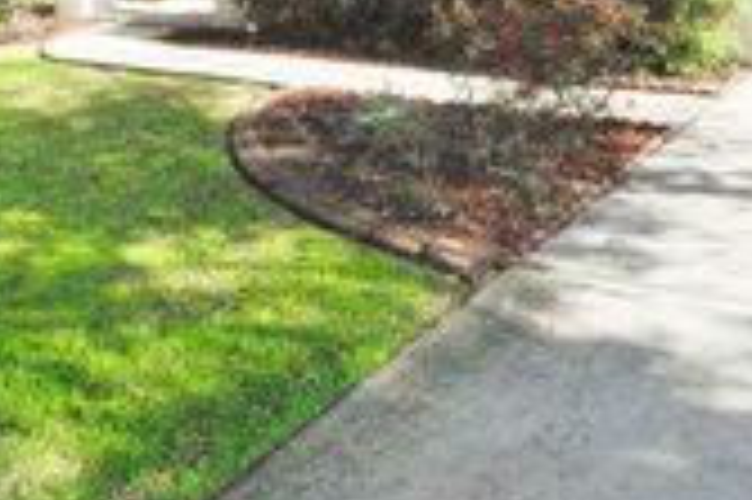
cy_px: -92
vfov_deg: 26.6
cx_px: 603
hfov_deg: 41.7
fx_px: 939
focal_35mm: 45
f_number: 11
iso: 100
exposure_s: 1/80
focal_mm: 10
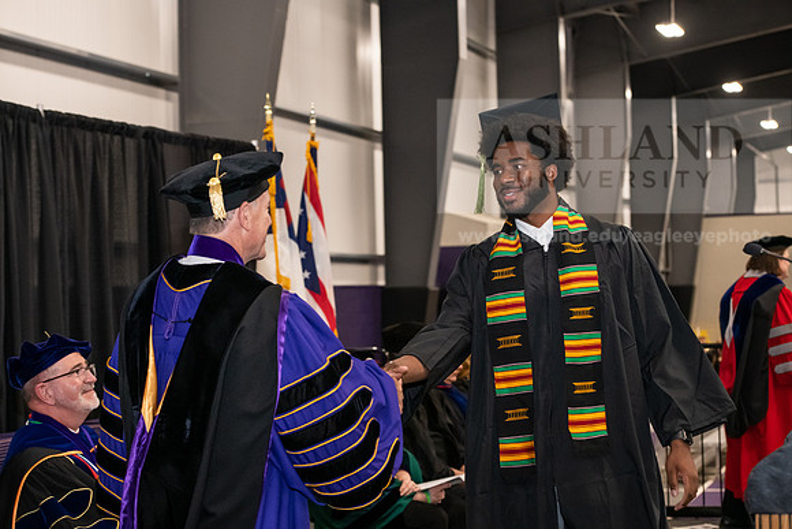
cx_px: 396
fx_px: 1540
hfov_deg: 28.8
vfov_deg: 19.5
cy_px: 264
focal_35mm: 70
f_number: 5
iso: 2500
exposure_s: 1/200
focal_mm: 70
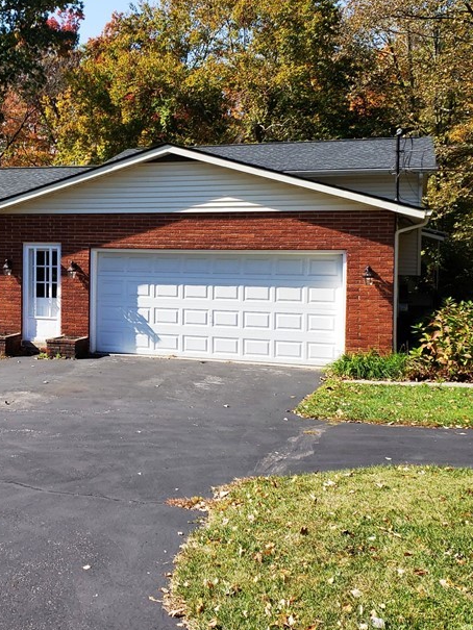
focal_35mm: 44
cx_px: 121
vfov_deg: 42.9
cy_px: 275
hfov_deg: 32.3
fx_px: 801
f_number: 2.4
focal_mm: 4.3
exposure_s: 1/787
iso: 50
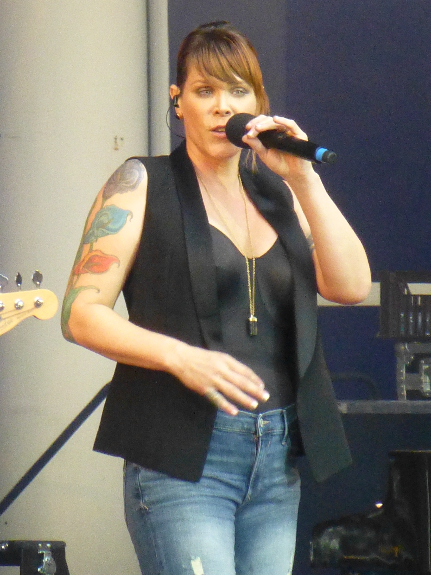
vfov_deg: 4.9
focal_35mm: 401
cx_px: 216
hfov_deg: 3.7
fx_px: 6658
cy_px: 288
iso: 800
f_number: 5.9
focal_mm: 65
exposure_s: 1/80
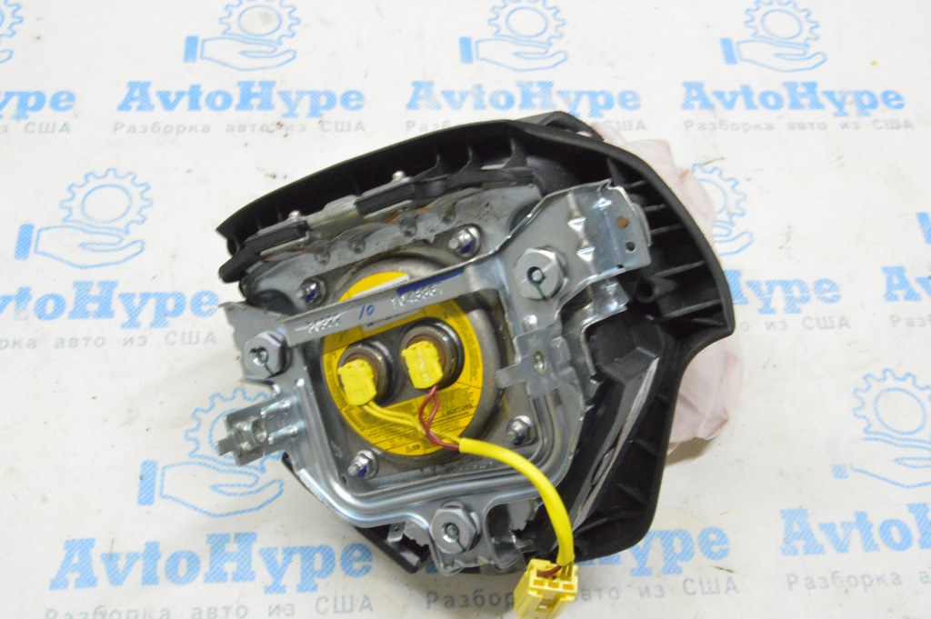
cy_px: 310
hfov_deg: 49.6
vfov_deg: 34.2
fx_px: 1008
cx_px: 466
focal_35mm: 39
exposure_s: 1/15
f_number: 20
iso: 6400
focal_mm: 26
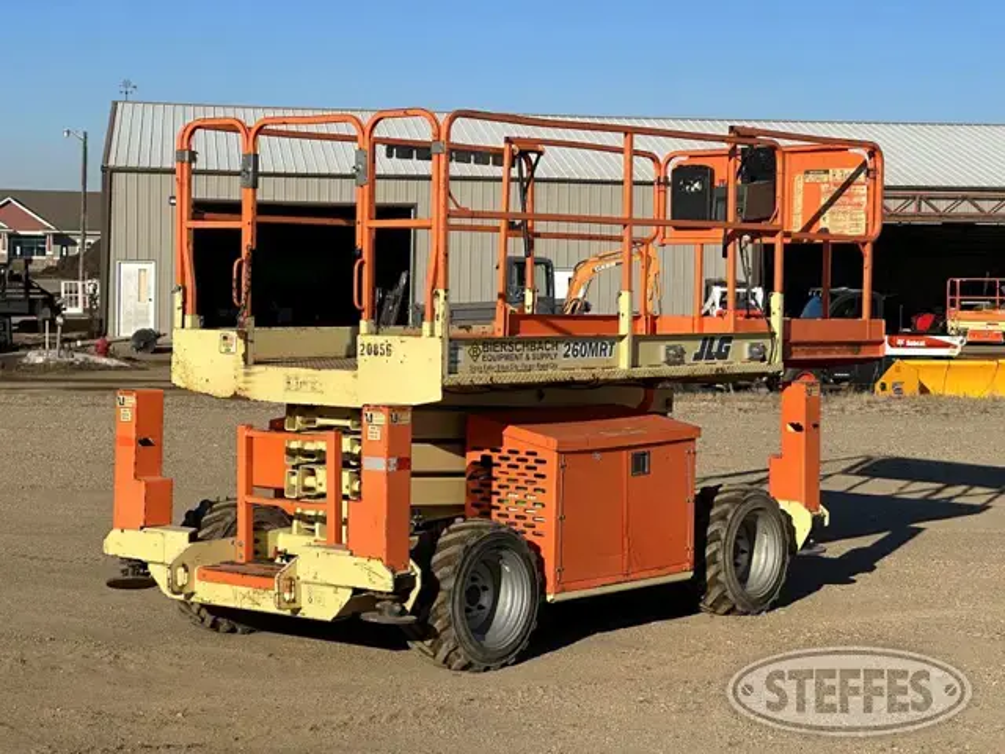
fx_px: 2236
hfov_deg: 25.3
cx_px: 502
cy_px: 377
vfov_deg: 19.1
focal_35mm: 77
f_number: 2.8
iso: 32
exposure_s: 1/1143
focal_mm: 9
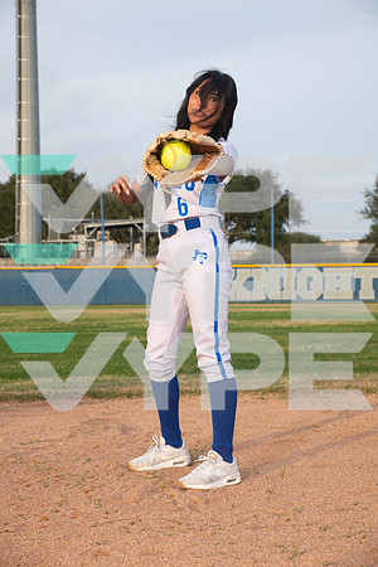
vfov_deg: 36.2
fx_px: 866
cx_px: 189
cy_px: 284
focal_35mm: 55
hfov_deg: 24.6
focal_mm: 55
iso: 200
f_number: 6.3
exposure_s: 1/320
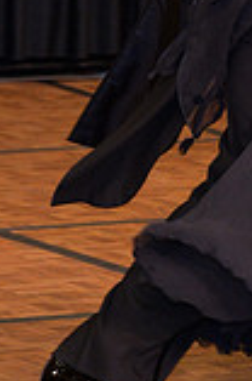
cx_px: 331
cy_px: -146
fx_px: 5653
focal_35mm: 536
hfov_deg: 2.6
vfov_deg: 3.8
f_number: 5.6
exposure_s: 1/200
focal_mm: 145
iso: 2000
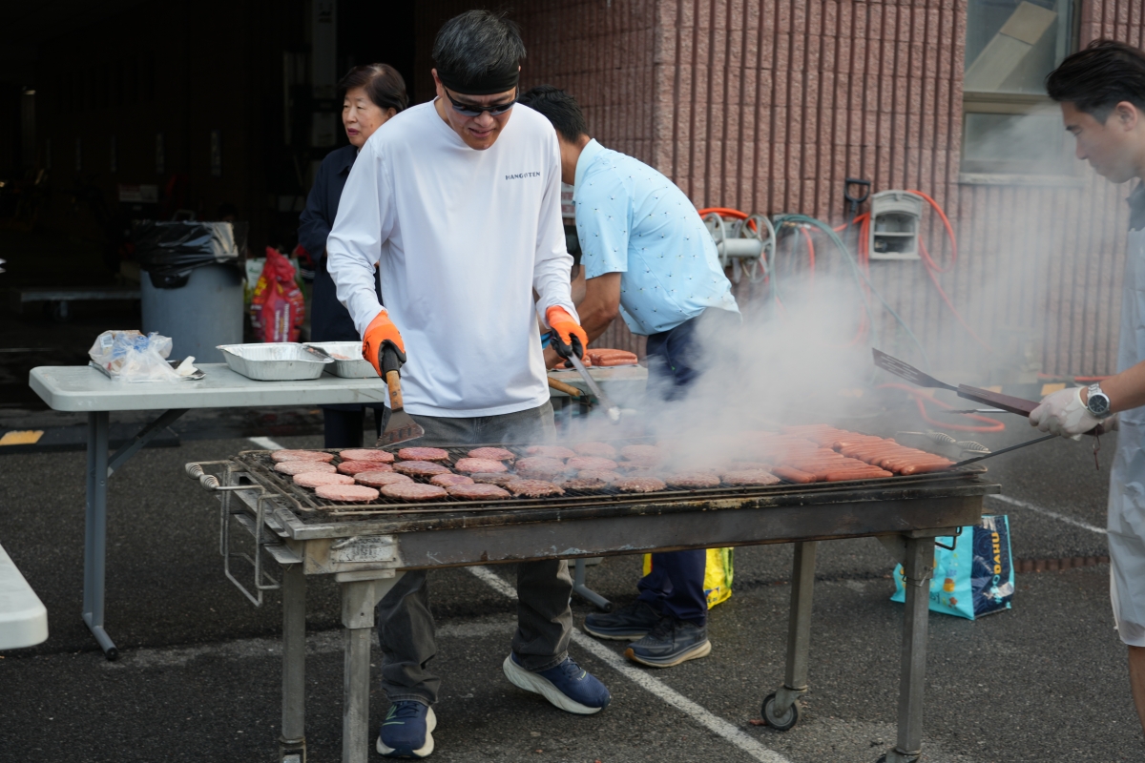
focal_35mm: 52
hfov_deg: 38.2
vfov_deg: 26.0
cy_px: 382
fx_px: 1654
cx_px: 572
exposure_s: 1/60
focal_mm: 52
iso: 160
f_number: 4
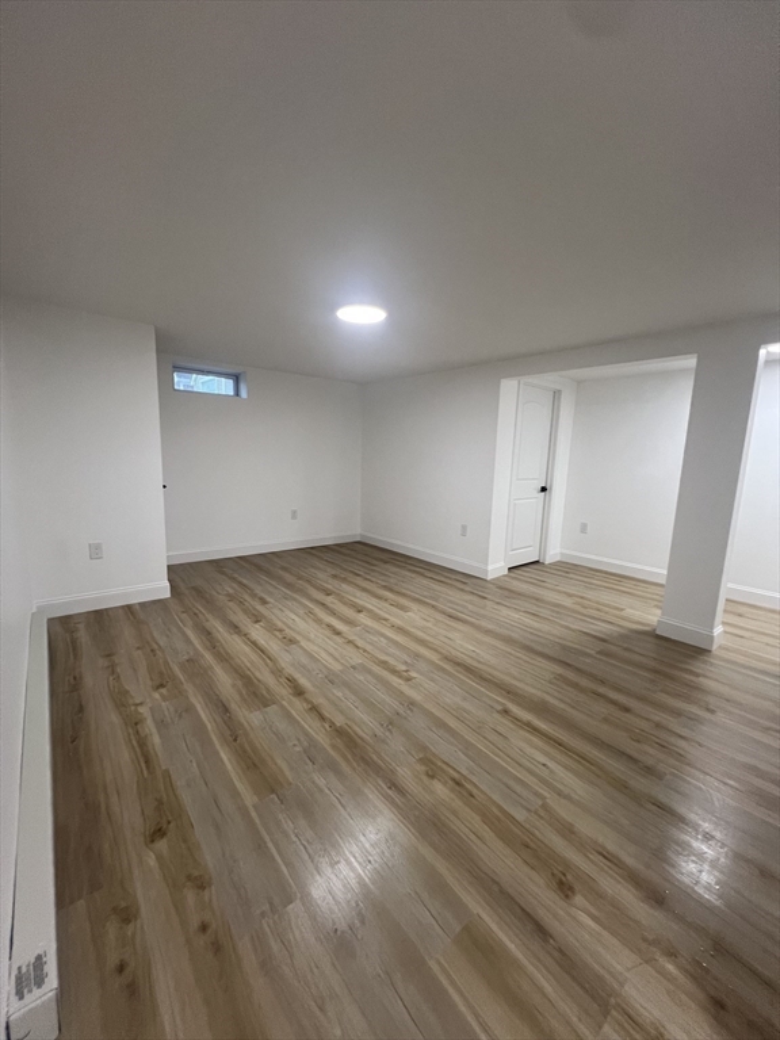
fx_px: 391
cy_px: 520
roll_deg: -1.8
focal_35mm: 13
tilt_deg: -9.0
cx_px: 390
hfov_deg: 89.9
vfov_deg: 106.2
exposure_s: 1/120
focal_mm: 1.57
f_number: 1.8
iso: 250
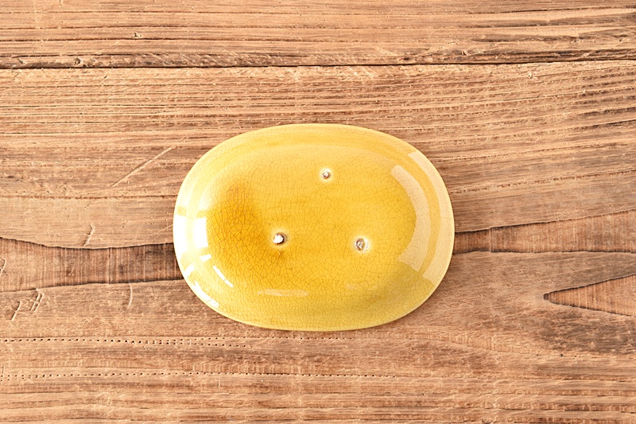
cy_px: 212
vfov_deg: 16.5
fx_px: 1457
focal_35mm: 82
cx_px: 318
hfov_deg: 24.6
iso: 200
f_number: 5.6
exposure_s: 1/1.3
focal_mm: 55
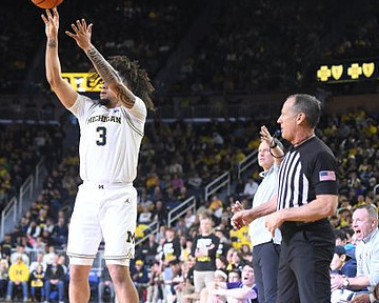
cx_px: 88
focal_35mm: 106
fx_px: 1189
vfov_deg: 14.5
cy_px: 142
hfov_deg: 18.0
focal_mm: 70
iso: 2500
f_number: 2.8
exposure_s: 1/1000
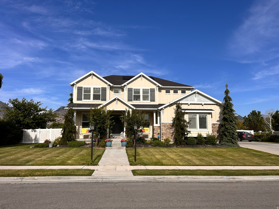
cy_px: 104
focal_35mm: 26
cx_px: 140
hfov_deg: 67.3
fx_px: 210
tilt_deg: +7.1
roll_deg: +0.5
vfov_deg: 53.1
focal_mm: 5.7
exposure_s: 1/5587
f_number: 1.5
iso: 50
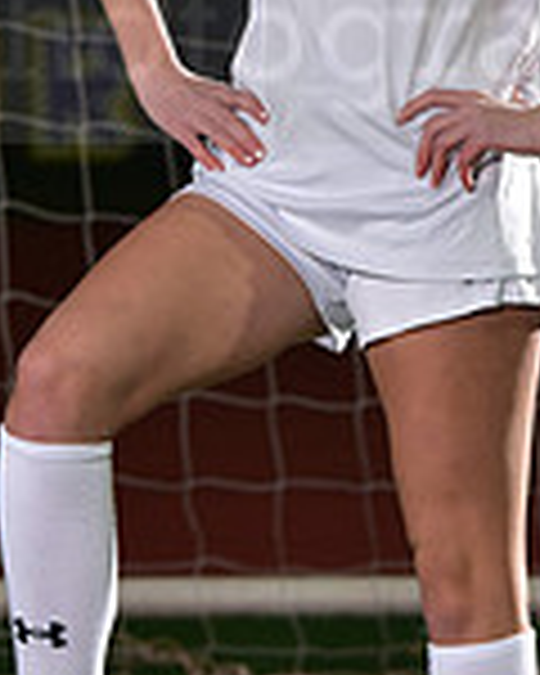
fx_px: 8710
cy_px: 0
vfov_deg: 4.4
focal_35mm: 436
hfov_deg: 3.6
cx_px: 232
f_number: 5
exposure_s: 1/200
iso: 1000
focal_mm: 120
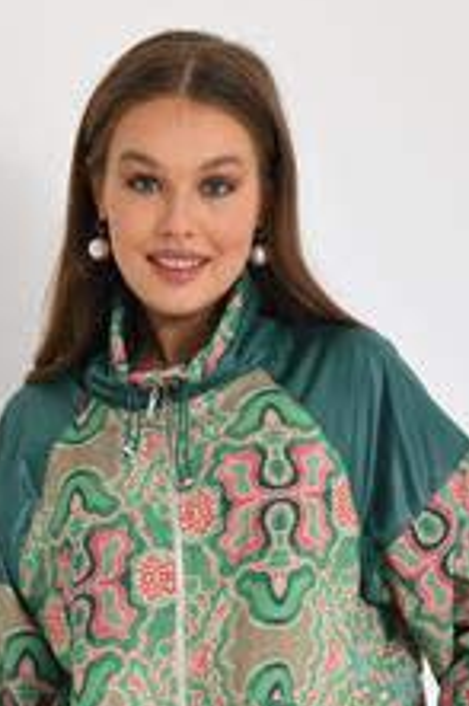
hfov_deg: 11.6
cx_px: 242
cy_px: 642
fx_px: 2309
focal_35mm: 118
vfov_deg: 17.1
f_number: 5.6
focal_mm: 58
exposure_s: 1/125
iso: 125
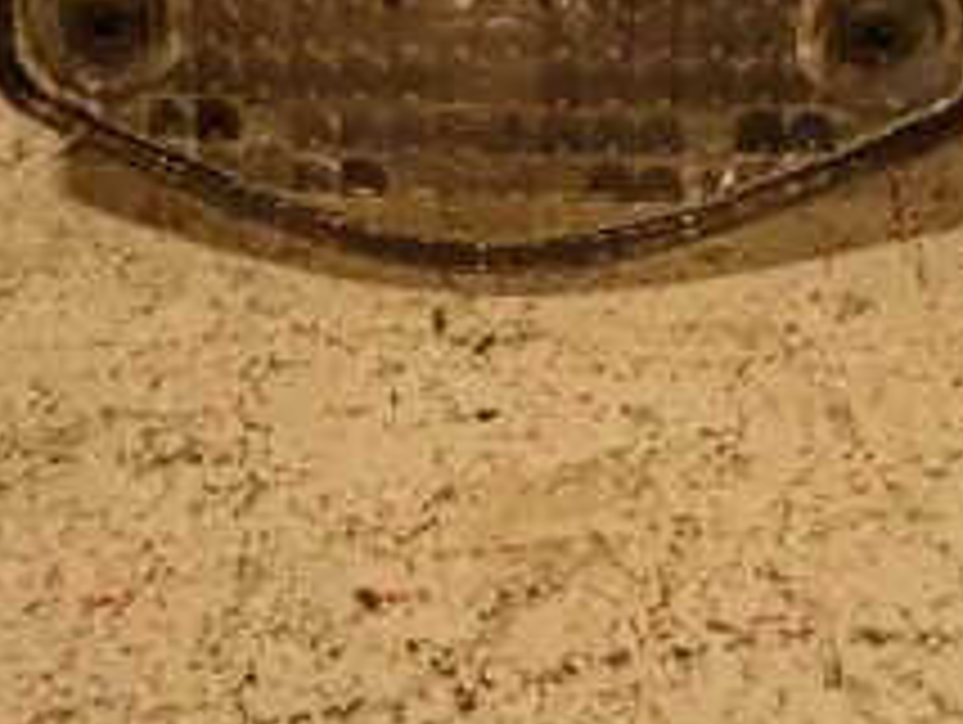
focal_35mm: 74
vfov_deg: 19.7
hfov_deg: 26.3
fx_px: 2061
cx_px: 562
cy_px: 117
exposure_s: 1/50
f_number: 2.8
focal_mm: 5.5
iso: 80
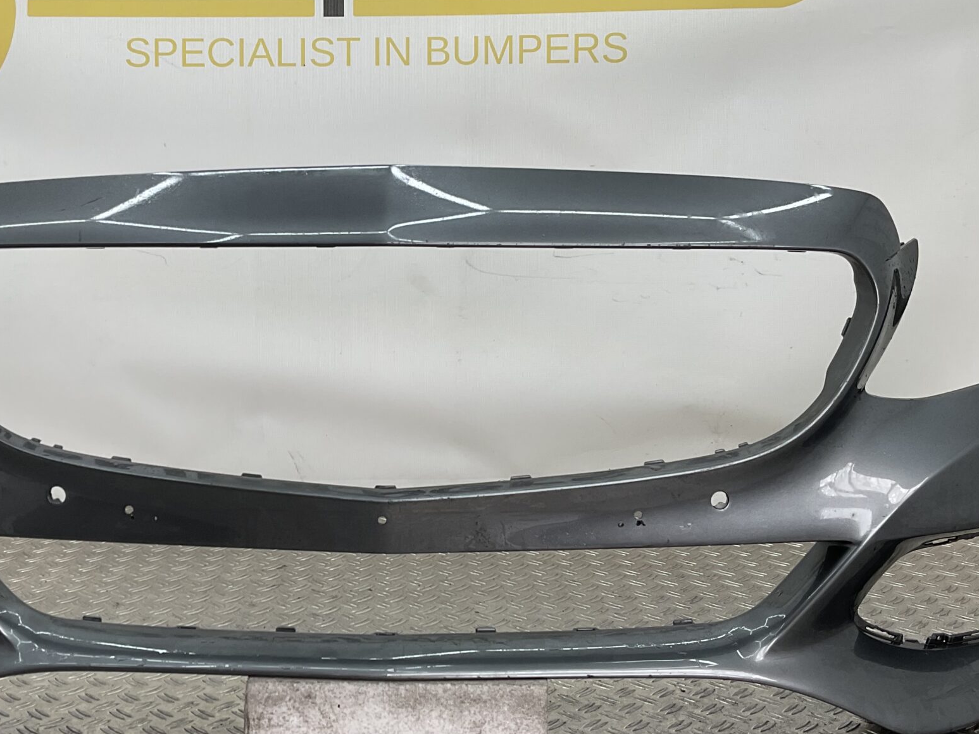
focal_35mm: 48
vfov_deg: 30.3
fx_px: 1357
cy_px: 357
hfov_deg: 39.4
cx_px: 378
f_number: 1.8
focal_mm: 3
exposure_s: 1/136
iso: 16
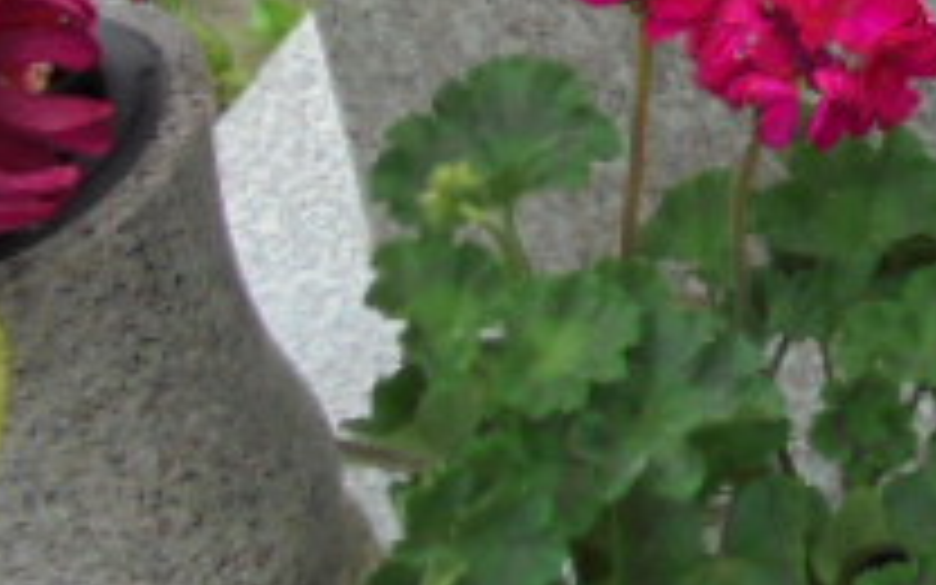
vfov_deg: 14.1
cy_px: -378
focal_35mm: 85
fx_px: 2168
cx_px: 1350
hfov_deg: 21.1
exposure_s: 1/100
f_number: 3.5
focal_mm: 4.6
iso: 100
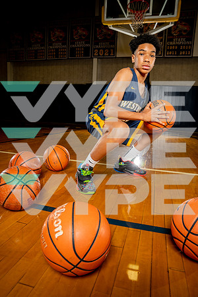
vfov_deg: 73.7
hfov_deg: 53.1
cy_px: 148
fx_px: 198
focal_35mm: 24
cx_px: 99
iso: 400
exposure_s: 1/250
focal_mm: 24
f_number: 5
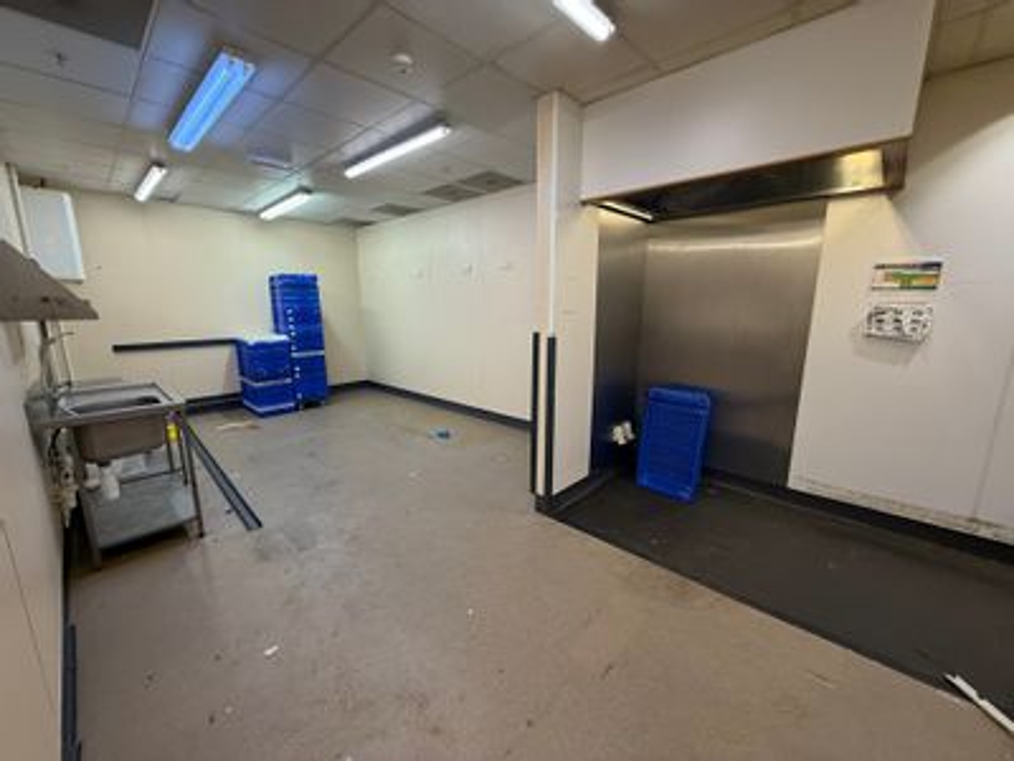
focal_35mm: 14
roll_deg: +1.2
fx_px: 410
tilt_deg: -10.2
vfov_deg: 85.7
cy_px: 380
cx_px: 507
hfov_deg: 102.1
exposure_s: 1/100
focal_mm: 2.22
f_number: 2.2
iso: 200
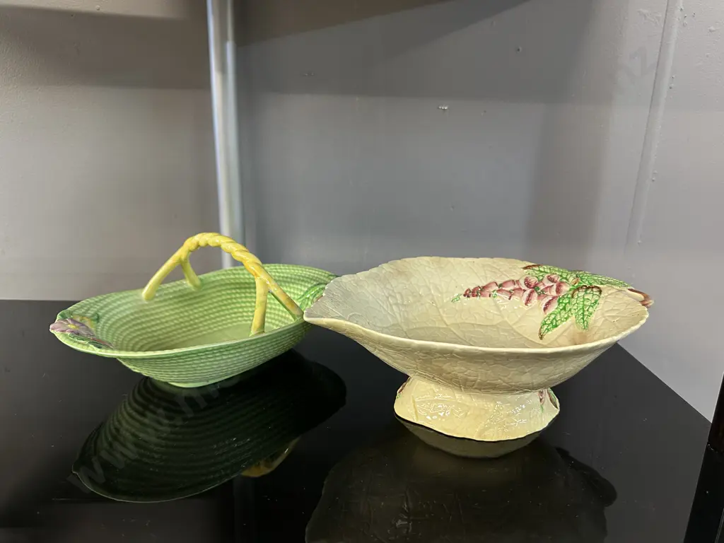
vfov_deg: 56.8
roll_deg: -1.1
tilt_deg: -18.1
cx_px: 362
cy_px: 272
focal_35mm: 24
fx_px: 502
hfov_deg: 71.6
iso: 200
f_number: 1.78
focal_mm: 6.86
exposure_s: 1/50
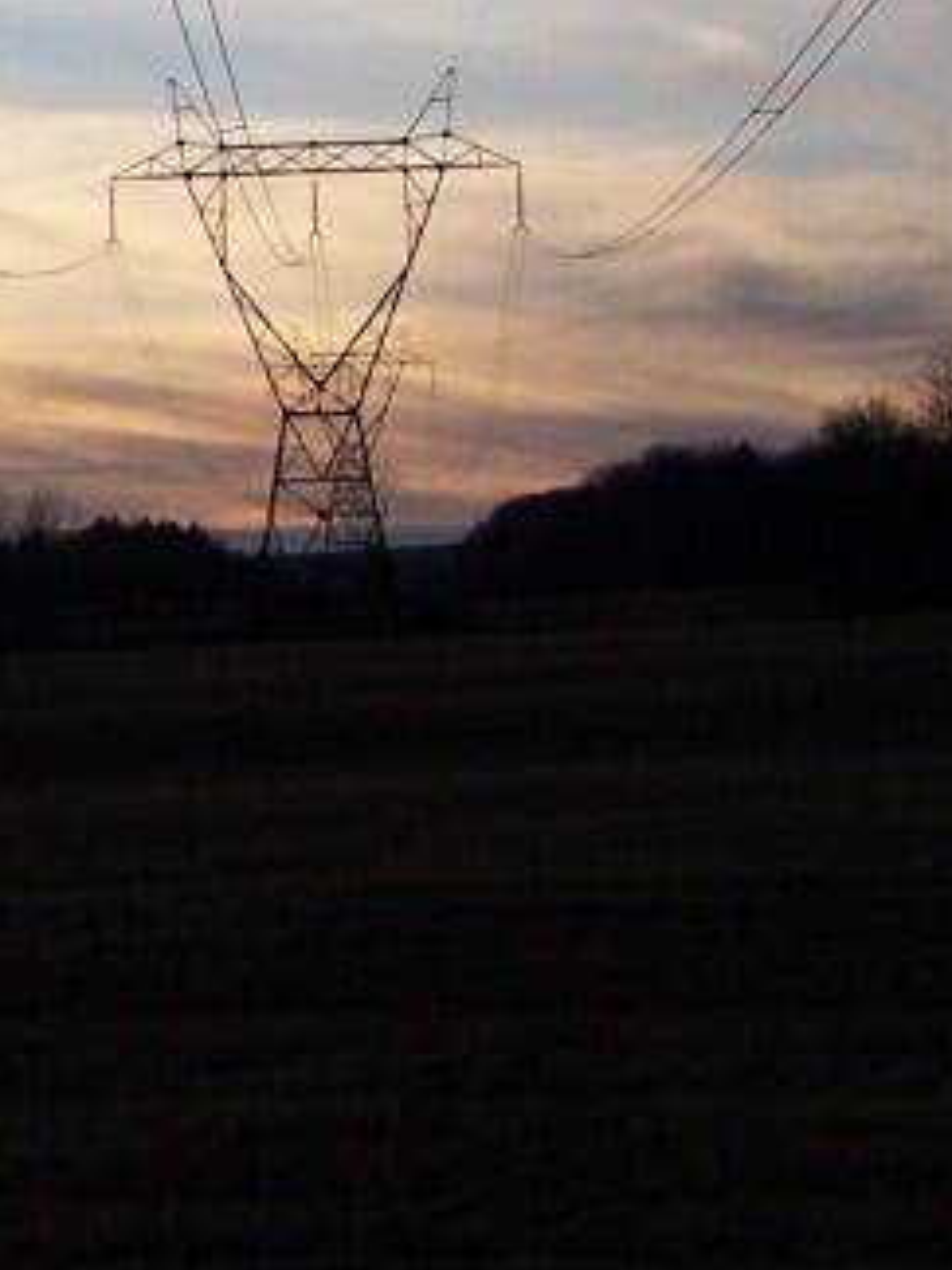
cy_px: 365
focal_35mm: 120
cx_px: -572
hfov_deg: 11.7
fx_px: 4400
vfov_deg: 16.4
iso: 80
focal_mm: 6.3
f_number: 3.6
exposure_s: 1/320
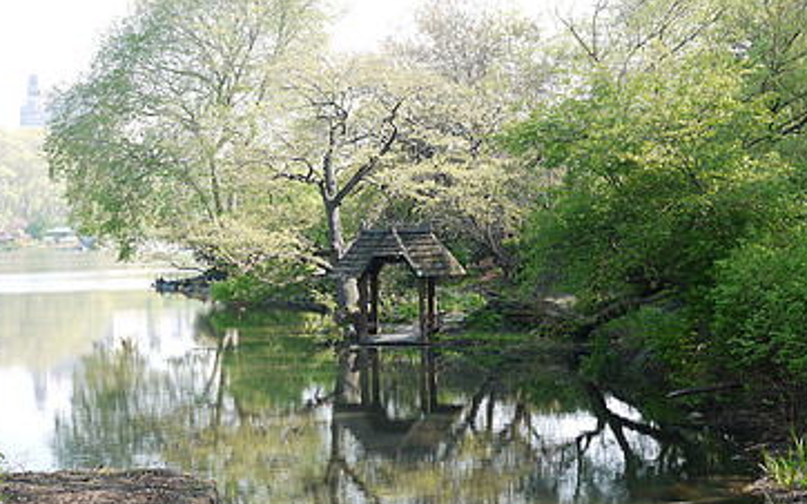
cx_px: 435
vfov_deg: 19.1
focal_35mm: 68
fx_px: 1495
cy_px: 251
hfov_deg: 30.2
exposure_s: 1/125
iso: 100
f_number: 4.5
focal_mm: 20
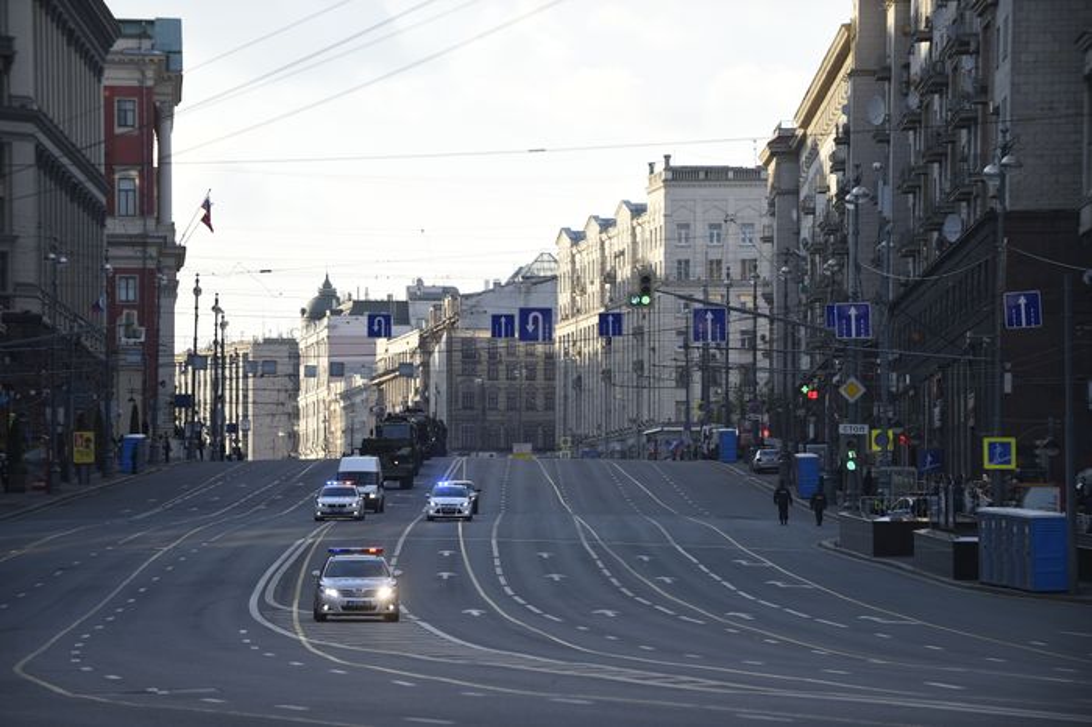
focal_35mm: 200
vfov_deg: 6.9
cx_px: 546
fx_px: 6064
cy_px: 364
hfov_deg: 10.3
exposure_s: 1/1600
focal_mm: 200
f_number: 4
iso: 400
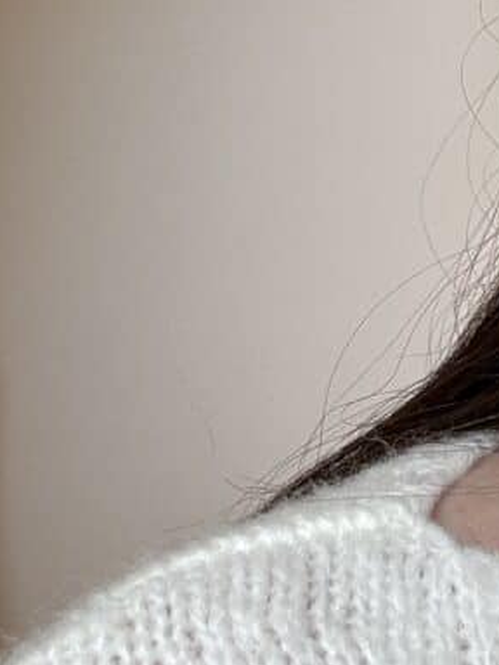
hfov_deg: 17.2
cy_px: 14
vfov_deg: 23.5
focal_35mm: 80
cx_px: 662
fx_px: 1538
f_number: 1.9
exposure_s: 1/121
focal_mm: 2.69
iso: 25
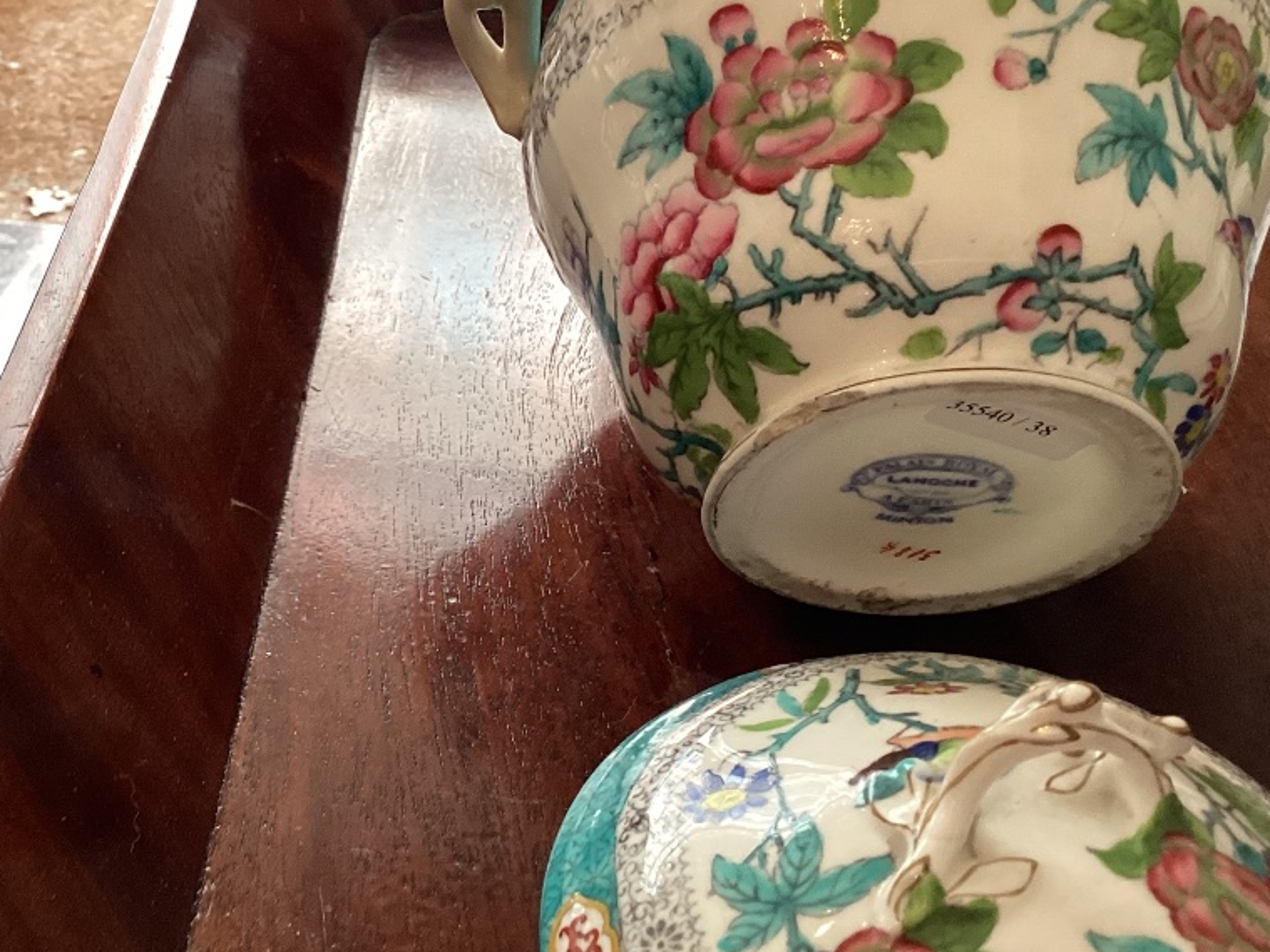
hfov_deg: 38.8
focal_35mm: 49
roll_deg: -6.8
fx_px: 1797
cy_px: 477
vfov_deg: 29.7
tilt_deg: -37.3
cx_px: 525
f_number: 2.4
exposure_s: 1/50
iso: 160
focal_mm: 3.3
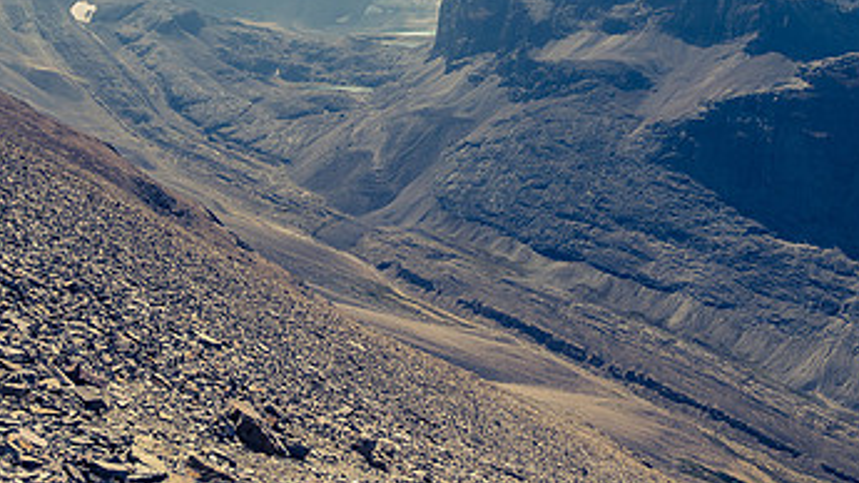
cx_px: 461
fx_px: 1002
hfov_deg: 46.4
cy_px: 151
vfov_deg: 26.9
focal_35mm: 44
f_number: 8
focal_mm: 12
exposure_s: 1/400
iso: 200
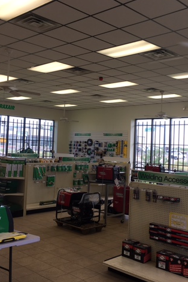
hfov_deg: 32.5
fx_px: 321
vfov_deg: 47.4
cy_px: 139
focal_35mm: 41
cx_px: 116
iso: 25
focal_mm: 4.15
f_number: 2.2
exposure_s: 1/120
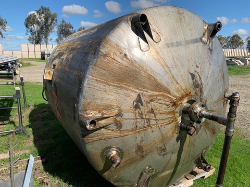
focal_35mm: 26
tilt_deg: -10.9
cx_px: 125
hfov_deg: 67.3
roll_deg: -0.1
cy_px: 94
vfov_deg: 53.1
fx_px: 188
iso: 25
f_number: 1.8
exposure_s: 1/2755
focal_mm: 4.25
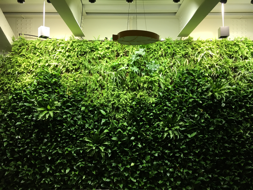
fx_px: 212
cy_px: 95
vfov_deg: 48.2
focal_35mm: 29
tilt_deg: +2.8
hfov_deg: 61.7
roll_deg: +0.2
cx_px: 126
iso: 50
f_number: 2.2
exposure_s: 1/33
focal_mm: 4.15
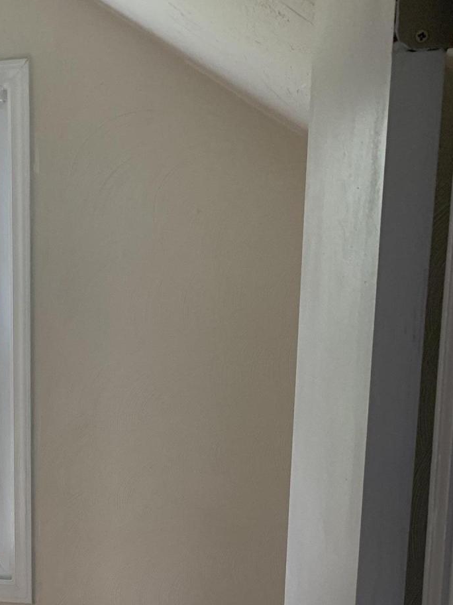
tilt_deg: -10.3
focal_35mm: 57
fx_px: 995
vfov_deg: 32.0
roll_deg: +0.7
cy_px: 557
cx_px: -40
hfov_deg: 24.1
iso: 100
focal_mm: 4.25
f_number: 1.8
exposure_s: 1/60
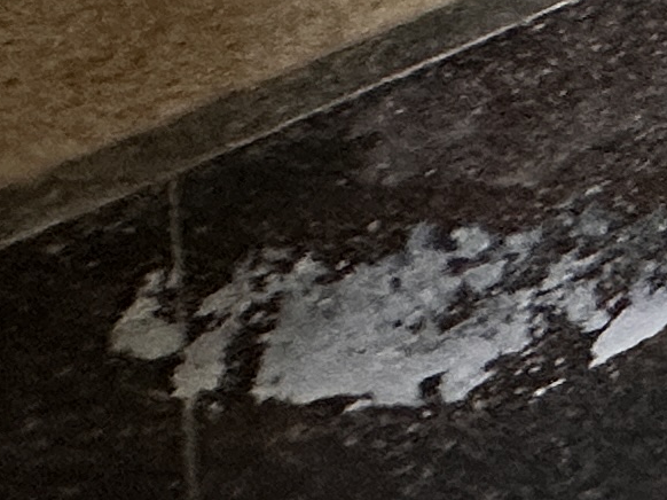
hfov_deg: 10.2
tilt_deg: -3.0
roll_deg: +1.7
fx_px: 1868
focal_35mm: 97
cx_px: 2211
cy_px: -921
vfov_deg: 11.0
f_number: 2.2
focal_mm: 2.22
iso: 125
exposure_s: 1/100
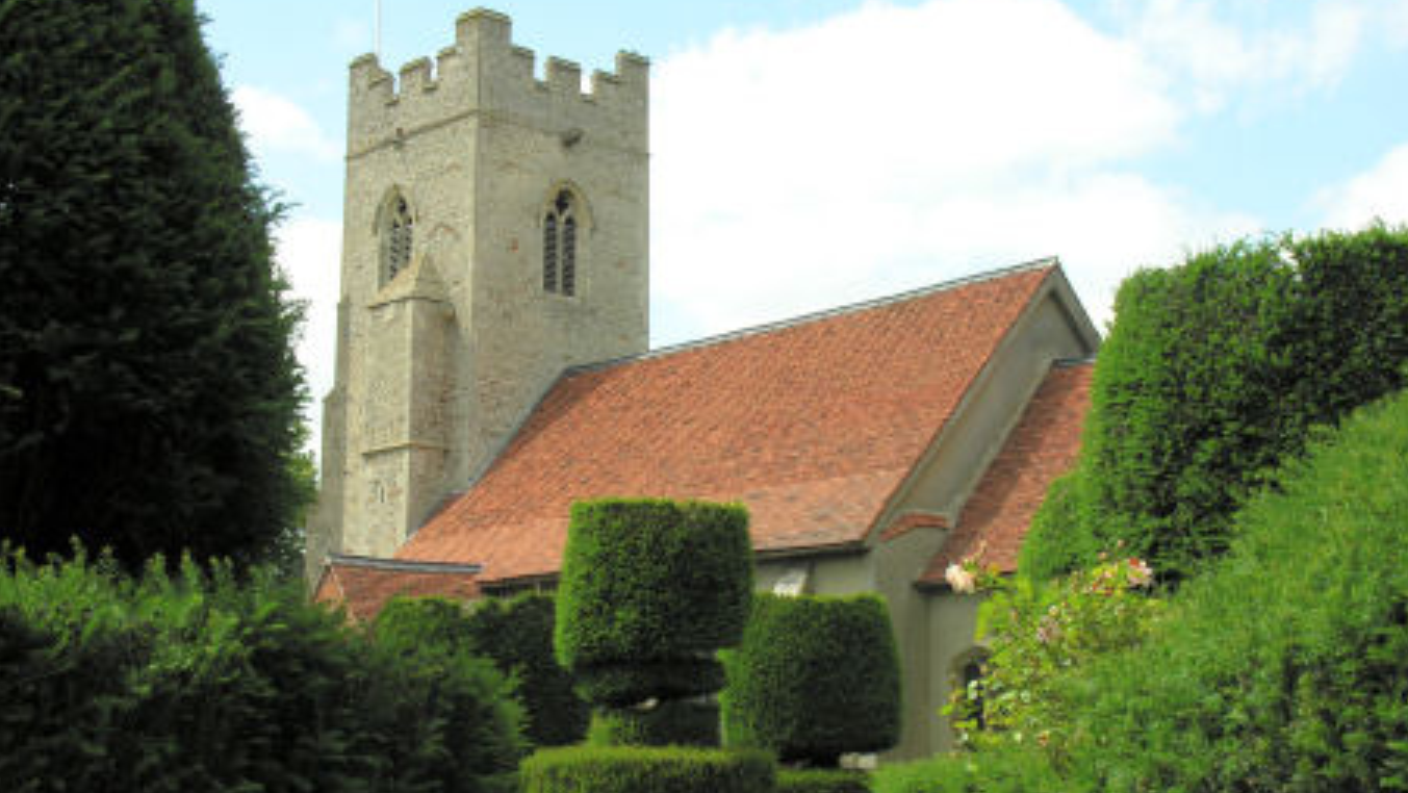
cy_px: 442
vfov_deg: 20.1
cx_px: 712
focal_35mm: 60
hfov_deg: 34.9
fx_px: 2241
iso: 50
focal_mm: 13.8
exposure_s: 1/156
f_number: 5.5
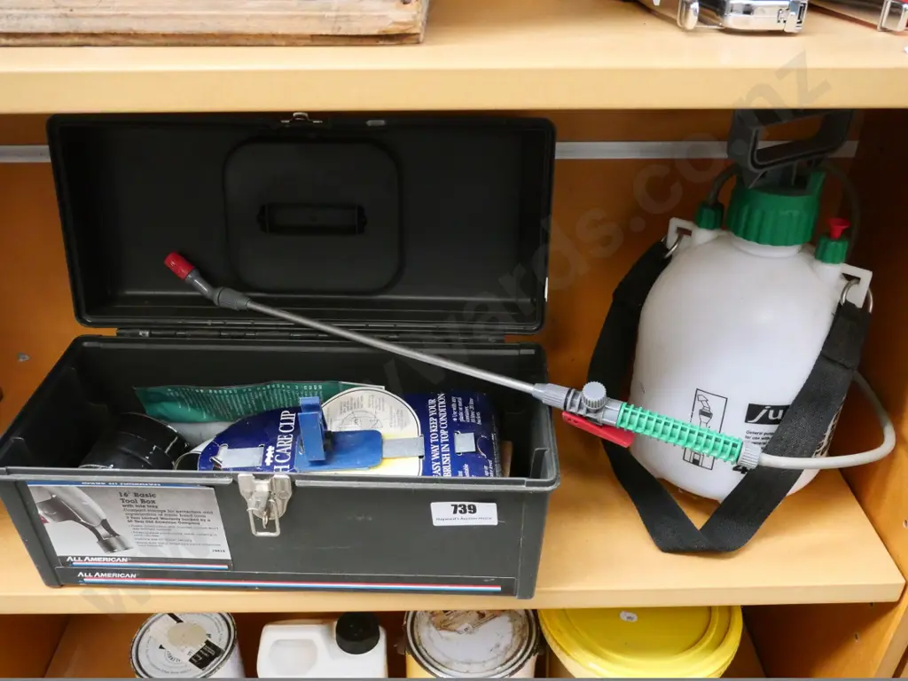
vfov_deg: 46.8
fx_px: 787
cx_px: 454
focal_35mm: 30
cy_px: 340
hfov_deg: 60.0
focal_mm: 15
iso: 6400
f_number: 5.6
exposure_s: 1/80
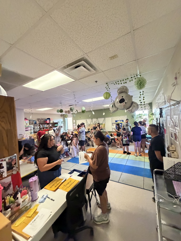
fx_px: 98
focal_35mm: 14
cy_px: 120
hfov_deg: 85.7
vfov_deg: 102.1
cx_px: 90
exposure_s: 1/60
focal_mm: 2.22
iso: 800
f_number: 2.2
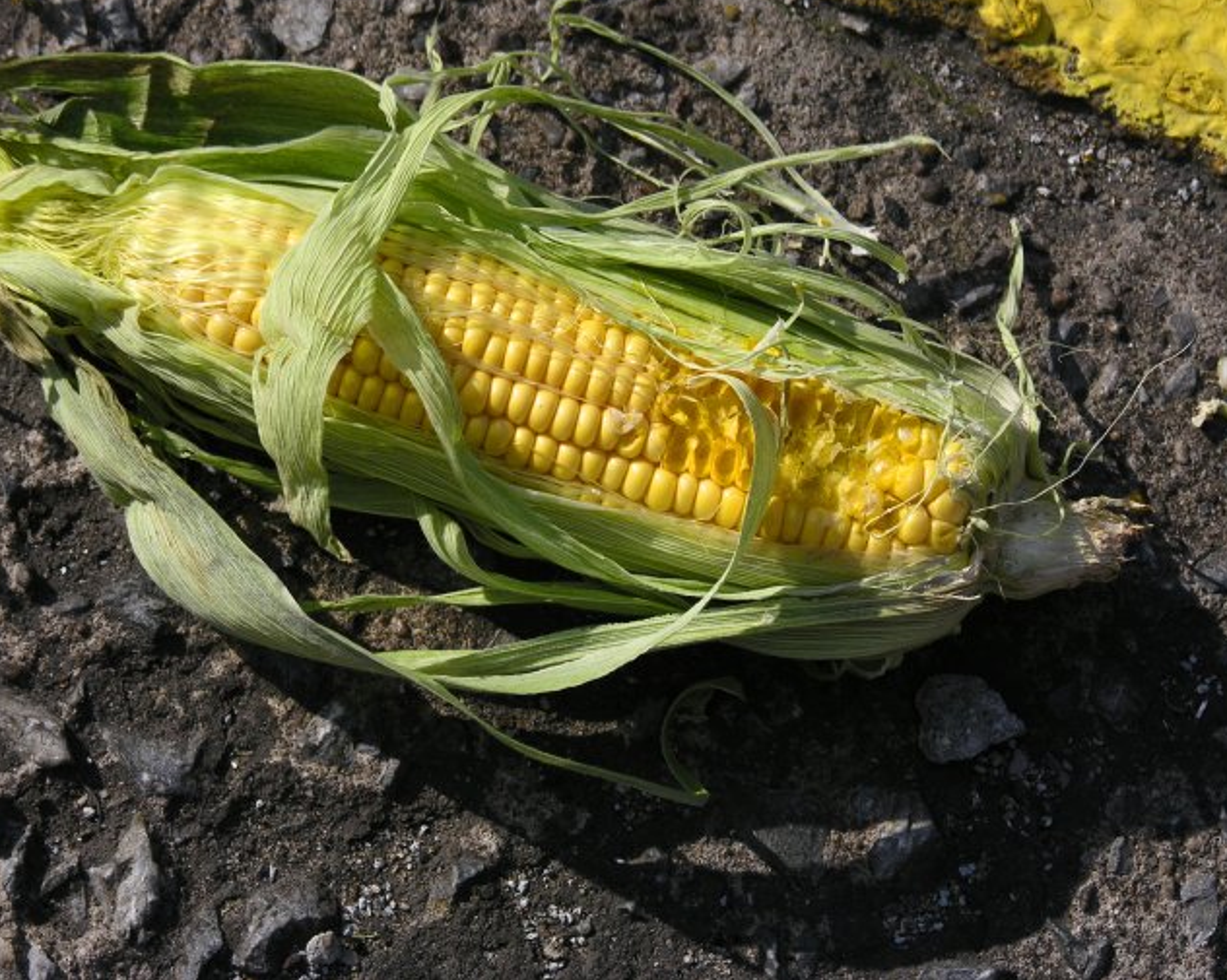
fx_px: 5699
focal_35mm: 157
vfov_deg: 9.8
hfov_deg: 12.3
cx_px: 509
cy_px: 402
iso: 50
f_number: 3.8
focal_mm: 32.4
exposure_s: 1/1000
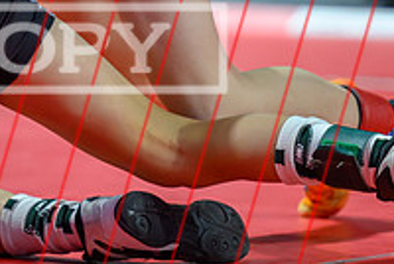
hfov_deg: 3.7
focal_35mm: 554
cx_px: -96
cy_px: 136
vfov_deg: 2.5
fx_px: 6072
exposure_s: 1/800
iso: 2800
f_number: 2.8
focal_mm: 150
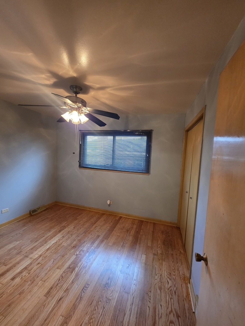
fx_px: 123
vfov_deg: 106.2
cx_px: 122
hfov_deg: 89.9
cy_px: 163
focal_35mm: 13
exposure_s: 1/60
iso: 160
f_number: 1.9
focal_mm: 2.2
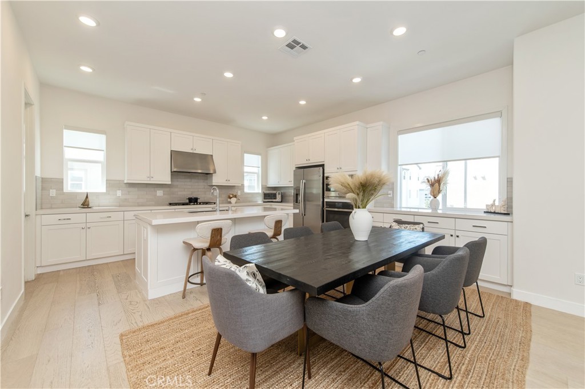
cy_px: 194
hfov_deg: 104.3
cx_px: 292
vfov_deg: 81.1
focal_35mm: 14
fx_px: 227
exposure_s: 1/80
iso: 200
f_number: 5
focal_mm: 14
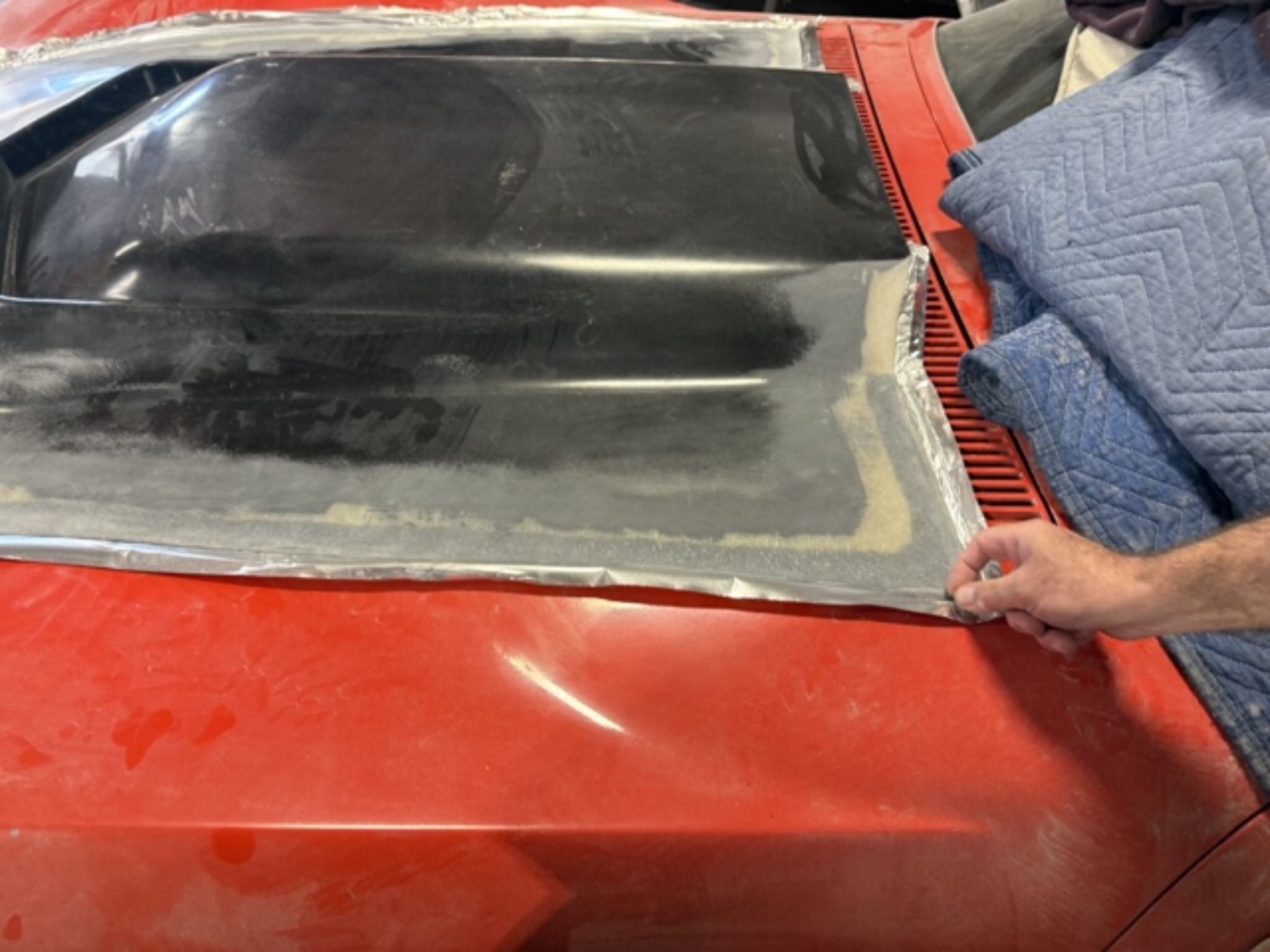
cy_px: 476
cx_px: 635
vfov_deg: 56.8
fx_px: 881
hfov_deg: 71.6
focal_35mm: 24
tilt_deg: -49.2
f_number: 1.78
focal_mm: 6.76
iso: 200
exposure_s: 1/60
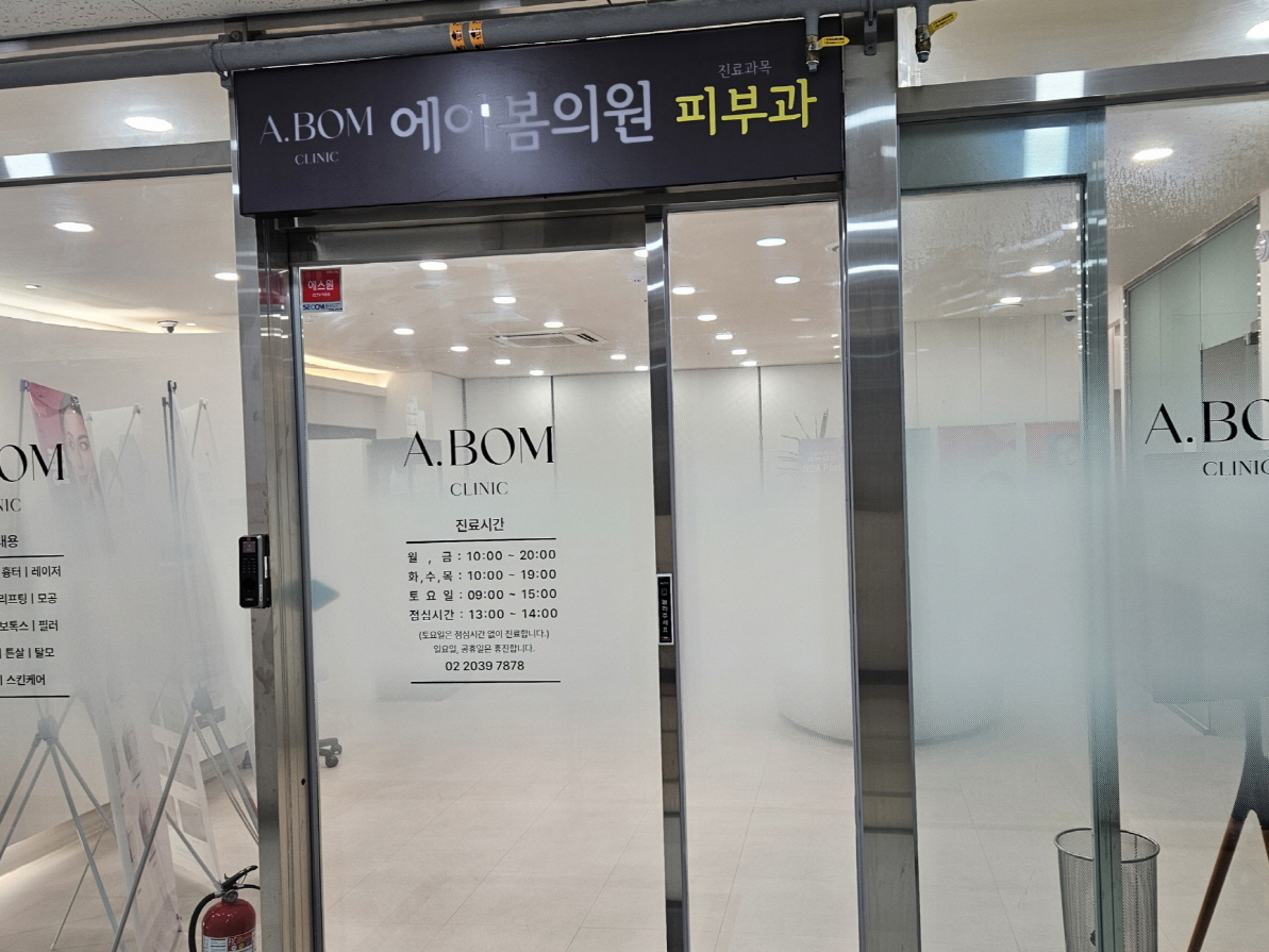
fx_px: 1063
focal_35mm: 29
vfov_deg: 48.2
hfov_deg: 61.5
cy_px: 500
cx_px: 698
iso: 125
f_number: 1.8
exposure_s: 1/120
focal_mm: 5.4
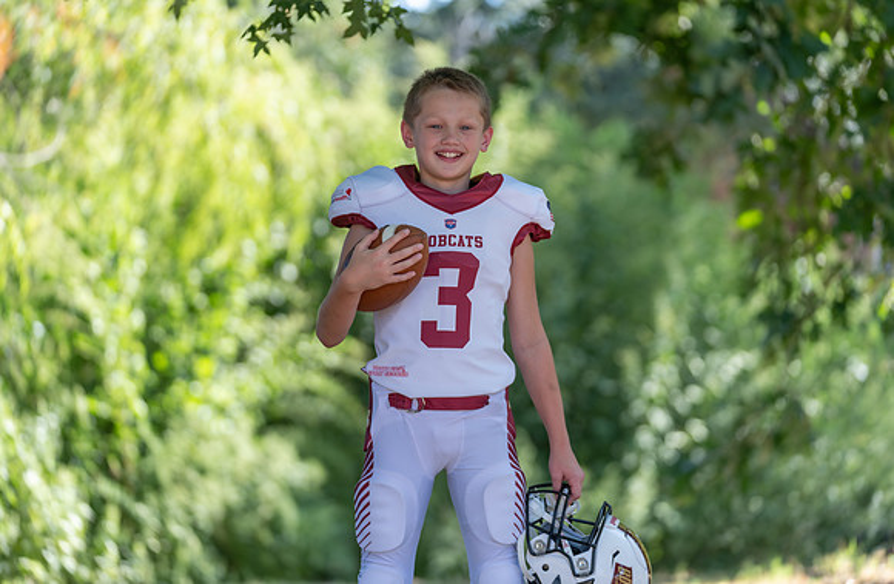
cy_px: 275
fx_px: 3379
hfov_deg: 15.1
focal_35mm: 137
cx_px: 430
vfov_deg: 9.9
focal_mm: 131
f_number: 2.8
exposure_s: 1/320
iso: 125
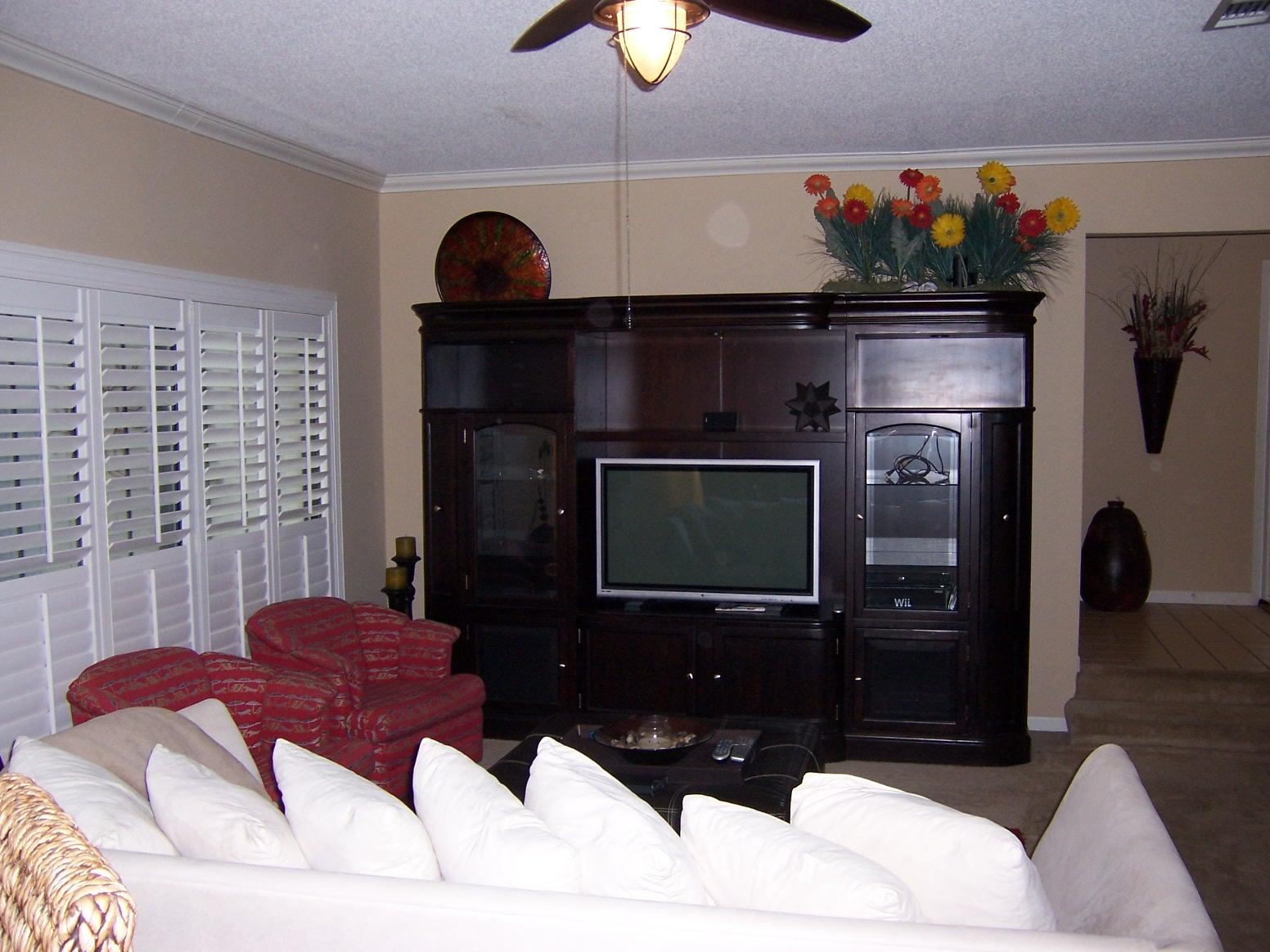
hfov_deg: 55.4
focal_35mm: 33
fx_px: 1211
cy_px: 476
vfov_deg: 42.9
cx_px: 635
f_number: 2.8
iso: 140
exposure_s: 1/60
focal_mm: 5.5
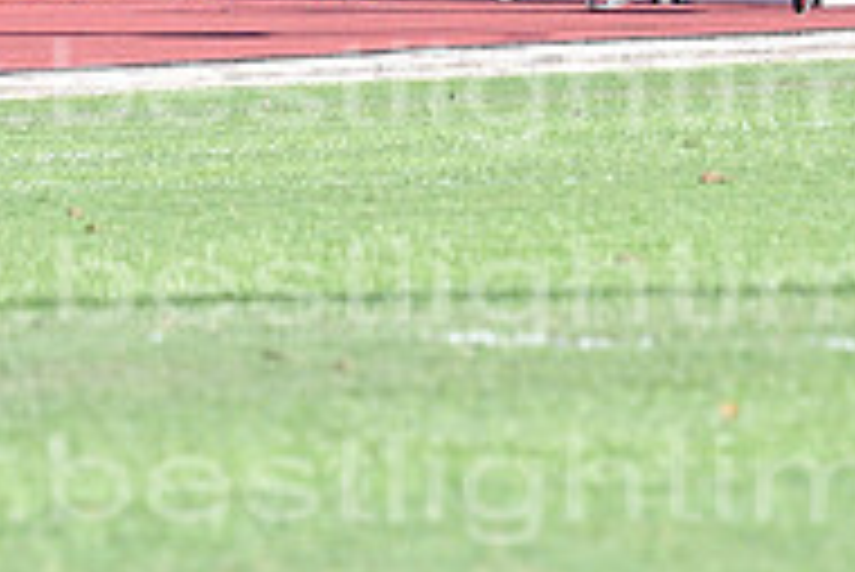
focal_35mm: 777
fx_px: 18467
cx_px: 639
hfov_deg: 2.7
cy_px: -200
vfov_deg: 1.8
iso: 800
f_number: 5.6
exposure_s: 1/3200
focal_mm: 170
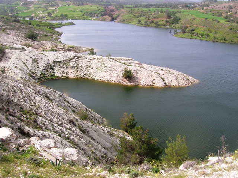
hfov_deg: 54.0
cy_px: 89
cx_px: 119
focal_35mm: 34
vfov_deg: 41.7
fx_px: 234
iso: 50
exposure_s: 1/254
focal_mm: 5.7
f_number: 4.9
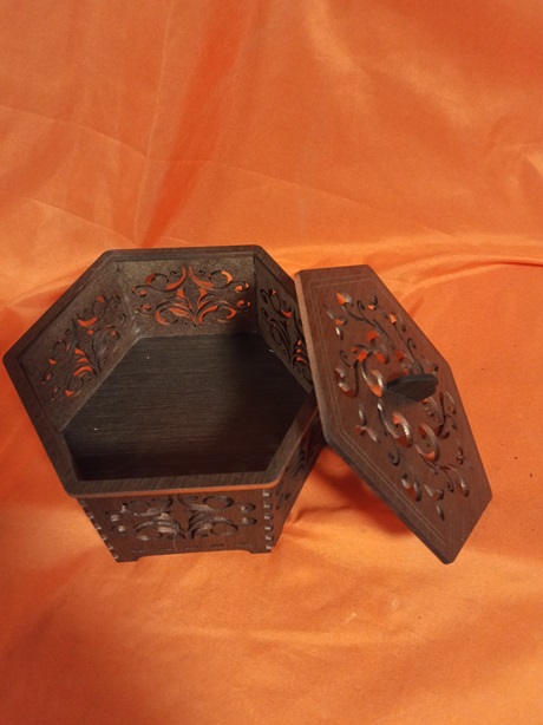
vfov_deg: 65.3
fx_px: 565
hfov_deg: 51.3
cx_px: 272
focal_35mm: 27
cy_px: 362
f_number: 1.8
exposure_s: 1/25
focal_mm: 3.98
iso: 1250
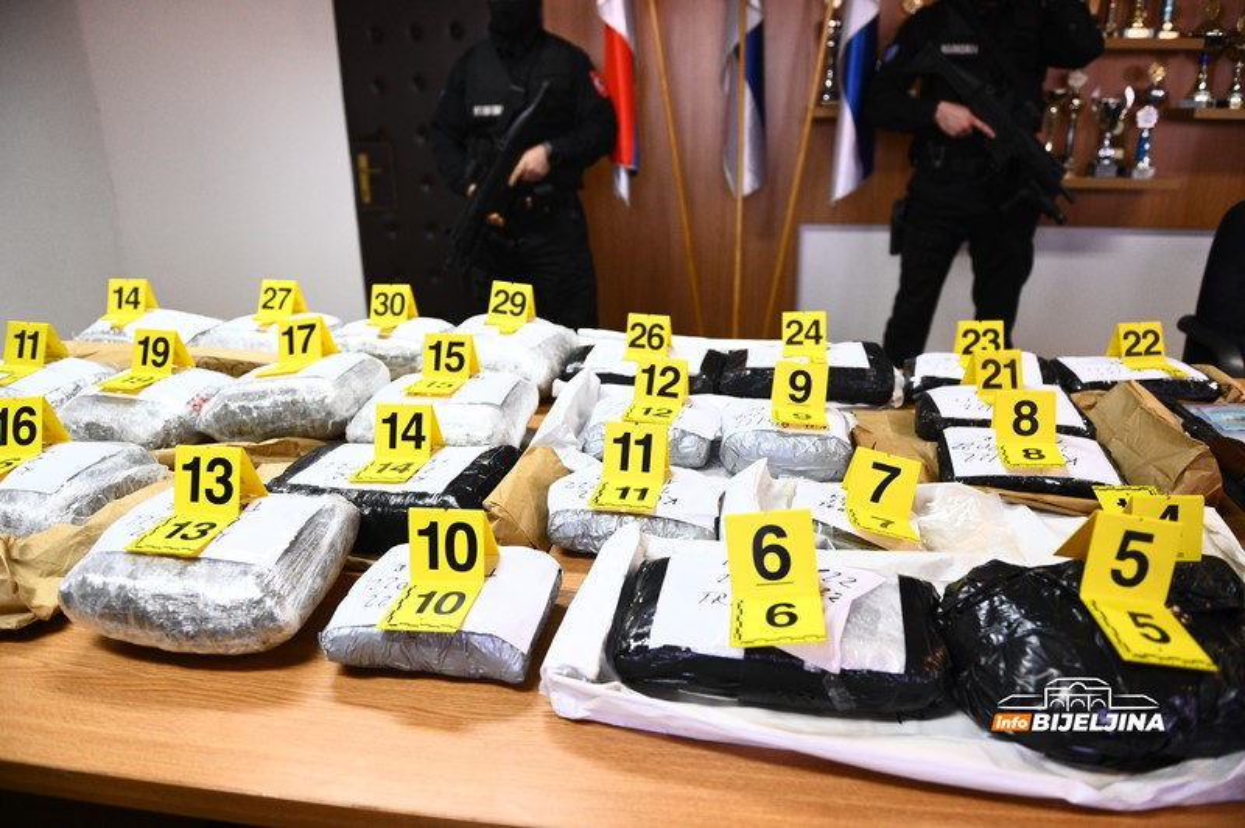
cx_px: 622
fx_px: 829
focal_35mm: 24
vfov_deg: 53.1
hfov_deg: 73.8
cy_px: 414
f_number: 2.8
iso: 2500
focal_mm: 24
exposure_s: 1/320
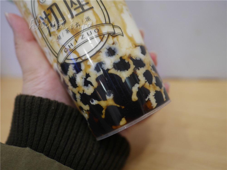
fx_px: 197
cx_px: 114
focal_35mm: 30
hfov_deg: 60.0
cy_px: 85
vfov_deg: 46.8
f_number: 1.8
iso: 200
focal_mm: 15
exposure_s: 1/125
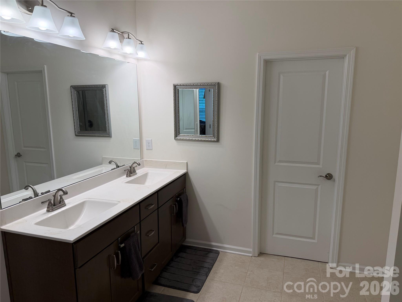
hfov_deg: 71.6
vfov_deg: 56.8
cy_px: 151
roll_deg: +0.2
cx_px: 201
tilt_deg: -10.3
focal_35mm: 24
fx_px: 279
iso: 100
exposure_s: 1/177
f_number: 1.78
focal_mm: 6.76
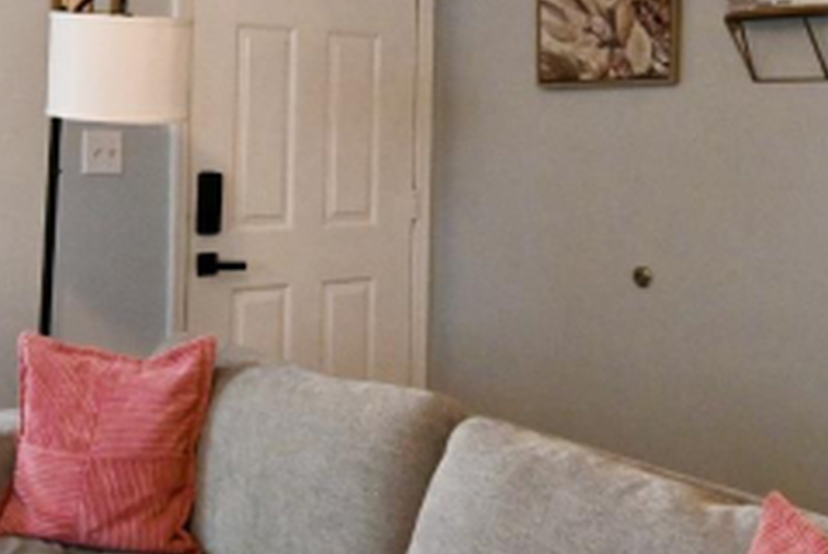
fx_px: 1082
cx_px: 308
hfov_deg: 41.5
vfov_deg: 28.4
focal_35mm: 47
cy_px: 149
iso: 3200
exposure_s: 1/100
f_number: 4.5
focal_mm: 10
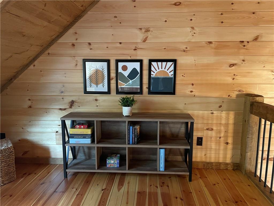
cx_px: 137
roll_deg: +0.8
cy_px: 103
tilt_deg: -9.1
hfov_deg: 67.3
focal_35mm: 26
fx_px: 206
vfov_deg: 53.1
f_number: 1.6
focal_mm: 4.2
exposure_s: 1/30
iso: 800
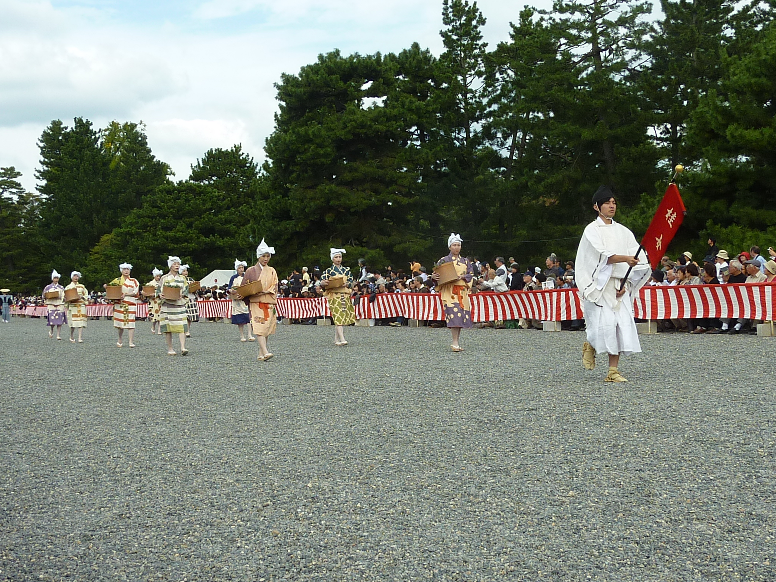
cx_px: 388
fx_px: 1143
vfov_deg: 28.6
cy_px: 291
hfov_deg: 37.5
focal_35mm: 51
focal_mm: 4.7
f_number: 4
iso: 80
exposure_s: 1/500
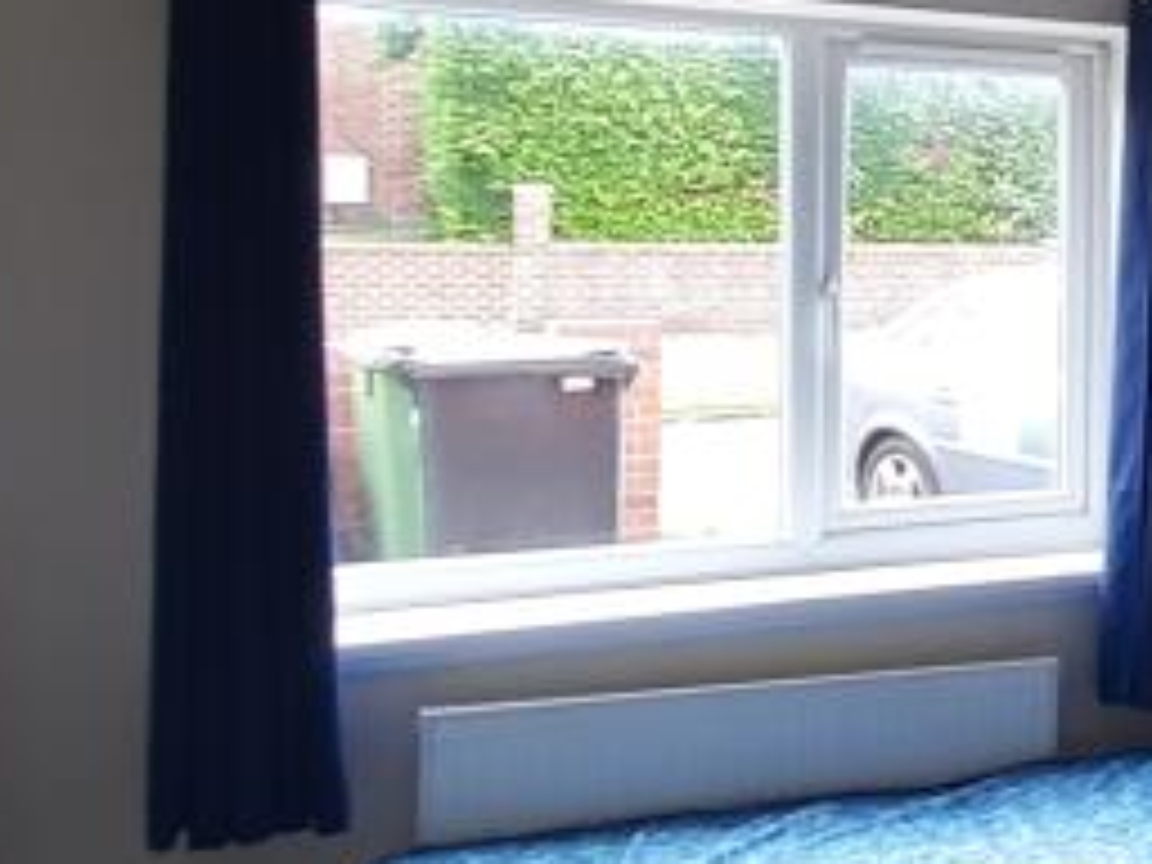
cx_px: 1382
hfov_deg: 31.0
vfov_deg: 27.8
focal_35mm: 52
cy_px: 274
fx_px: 1731
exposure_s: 1/50
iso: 50
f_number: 2.2
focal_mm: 1.42
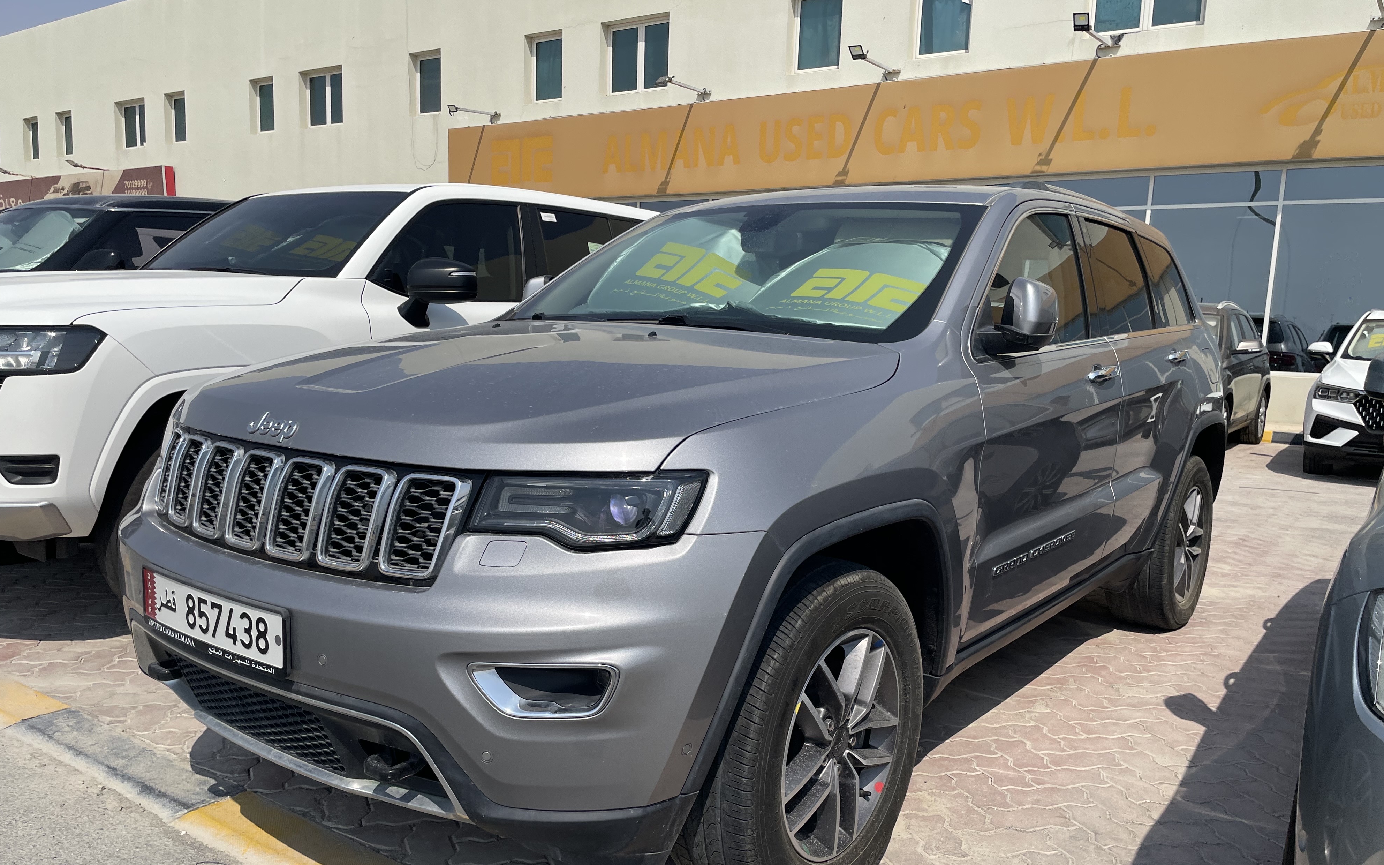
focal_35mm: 28
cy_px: 509
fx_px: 1056
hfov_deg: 66.5
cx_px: 687
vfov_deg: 44.4
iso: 32
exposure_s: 1/5814
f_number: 1.6
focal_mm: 4.2
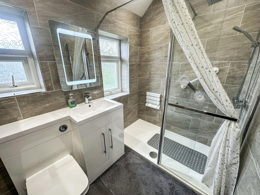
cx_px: 130
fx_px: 105
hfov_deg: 102.1
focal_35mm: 14
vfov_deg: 85.7
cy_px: 98
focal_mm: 2.22
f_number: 2.2
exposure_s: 1/100
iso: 80
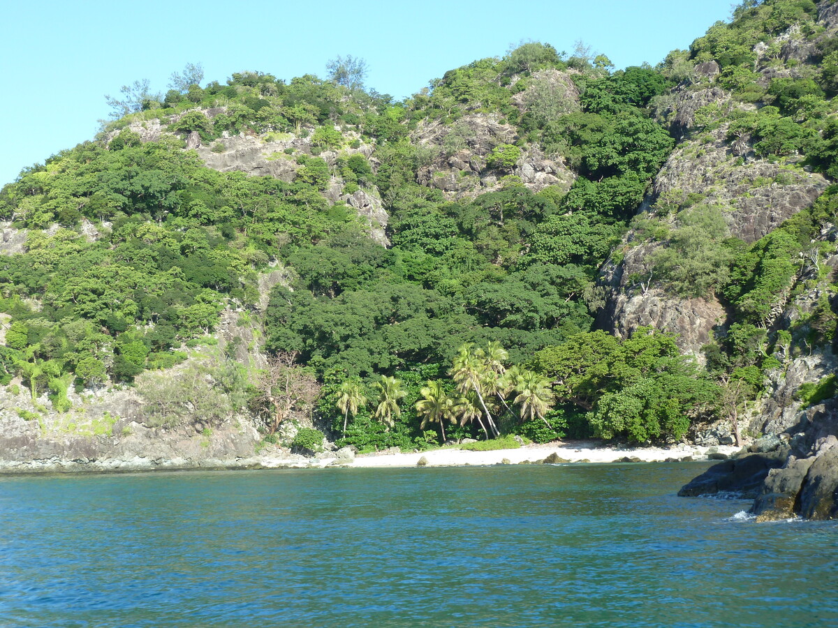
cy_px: 314
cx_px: 419
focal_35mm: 55
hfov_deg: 34.9
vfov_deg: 26.6
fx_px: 1331
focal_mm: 9.1
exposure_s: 1/250
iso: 80
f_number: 3.9
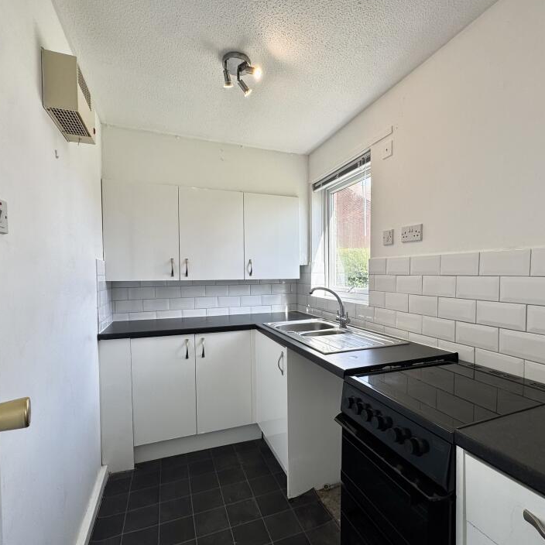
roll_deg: +0.1
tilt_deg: -2.7
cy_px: 285
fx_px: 321
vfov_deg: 80.7
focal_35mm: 18
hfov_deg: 80.5
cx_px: 299
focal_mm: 2.22
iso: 40
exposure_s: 1/166
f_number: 2.2
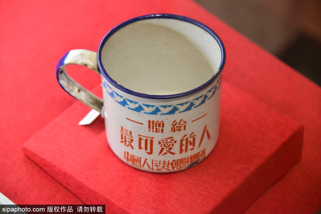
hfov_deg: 13.7
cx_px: 160
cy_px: 107
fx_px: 1338
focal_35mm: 150
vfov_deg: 9.2
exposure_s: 1/200
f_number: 5.6
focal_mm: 150
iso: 6400
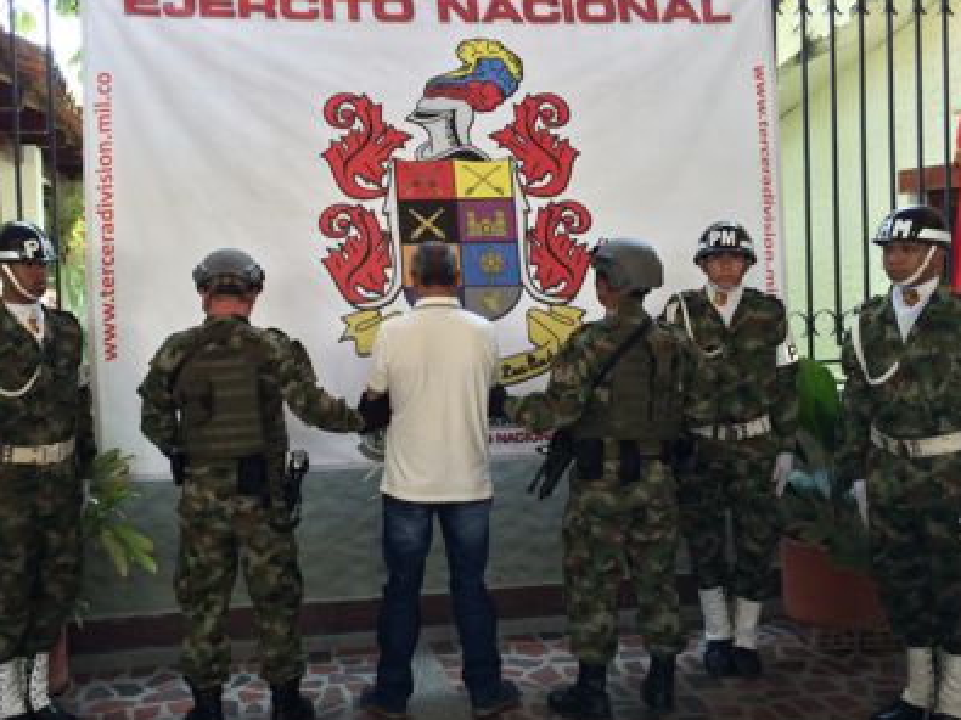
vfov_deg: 37.6
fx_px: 1055
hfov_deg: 48.6
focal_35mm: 38
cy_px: 313
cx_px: 372
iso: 64
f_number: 2.2
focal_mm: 4.12
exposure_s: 1/120
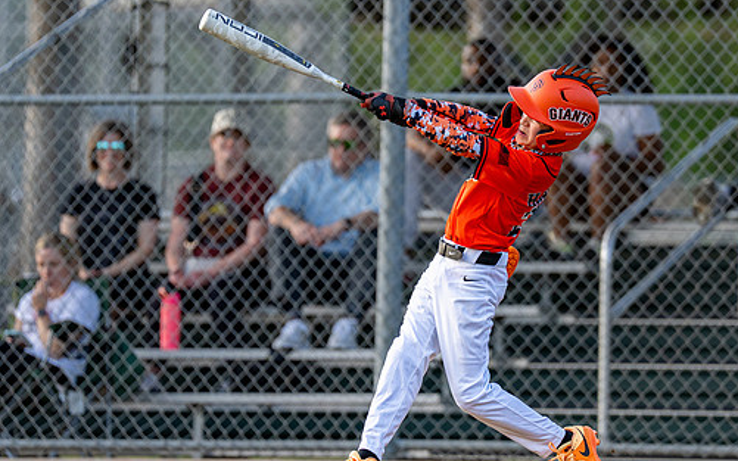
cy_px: 180
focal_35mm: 462
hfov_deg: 4.5
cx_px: 498
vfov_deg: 2.8
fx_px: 9291
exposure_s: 1/2000
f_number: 2.8
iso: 500
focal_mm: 200
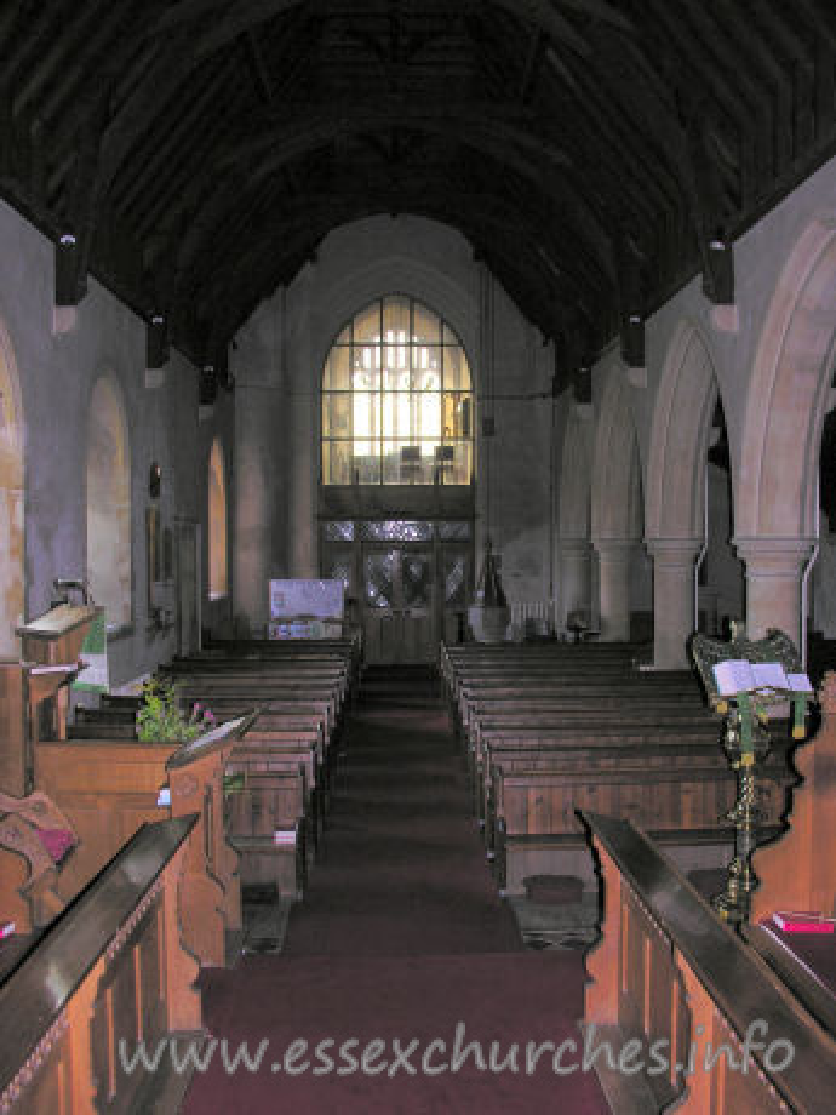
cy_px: 558
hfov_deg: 40.7
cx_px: 418
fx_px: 1127
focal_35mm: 35
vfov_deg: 52.6
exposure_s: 1/60.1
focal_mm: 8.9
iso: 106
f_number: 2.8
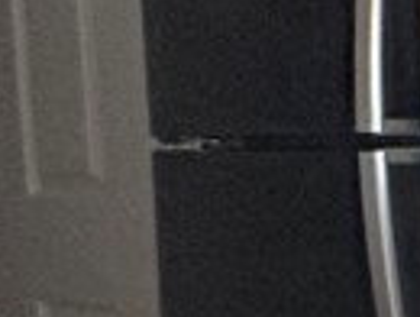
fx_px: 1337
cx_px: 1522
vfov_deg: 13.5
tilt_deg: -3.7
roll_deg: +0.4
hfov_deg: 9.2
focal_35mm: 110
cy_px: 194
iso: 320
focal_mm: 2.22
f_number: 2.2
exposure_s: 1/94
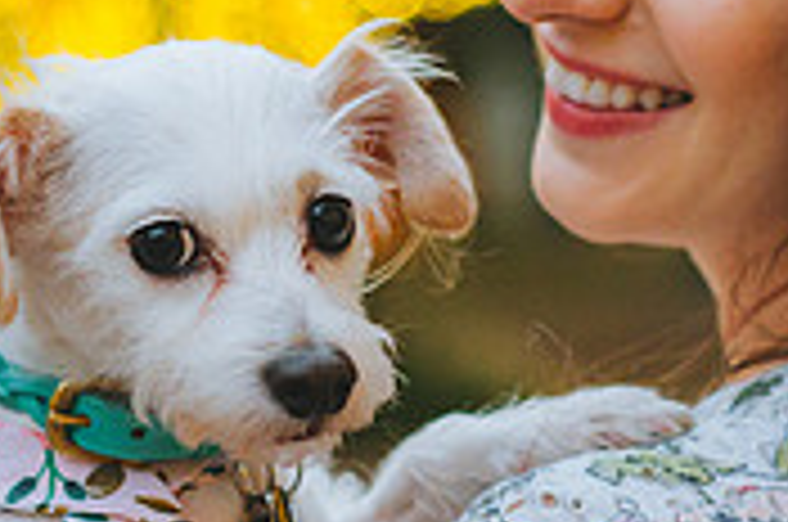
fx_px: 3627
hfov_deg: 12.4
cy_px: 436
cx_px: 275
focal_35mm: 166
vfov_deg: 8.2
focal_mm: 50
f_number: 2.8
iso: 3200
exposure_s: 1/200
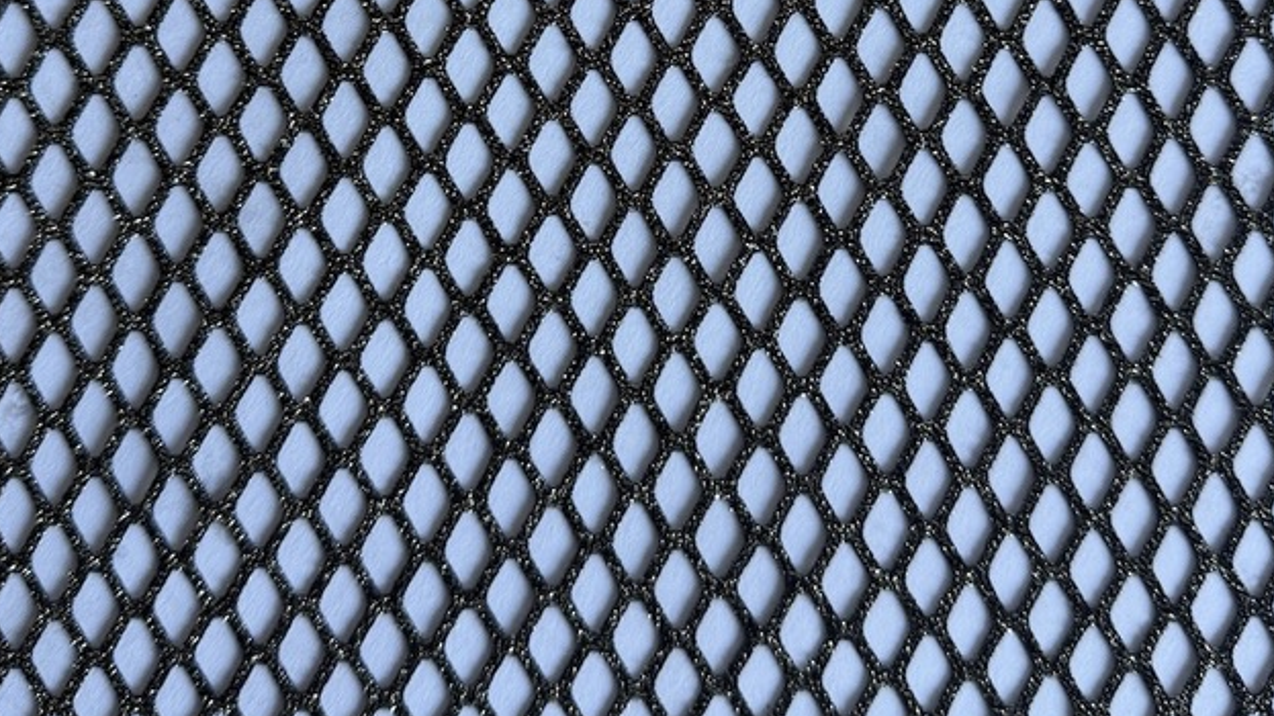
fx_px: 1452
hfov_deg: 47.4
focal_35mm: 43
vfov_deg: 26.1
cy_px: -12
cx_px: 642
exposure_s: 1/121
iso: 160
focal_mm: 6.76
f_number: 1.78
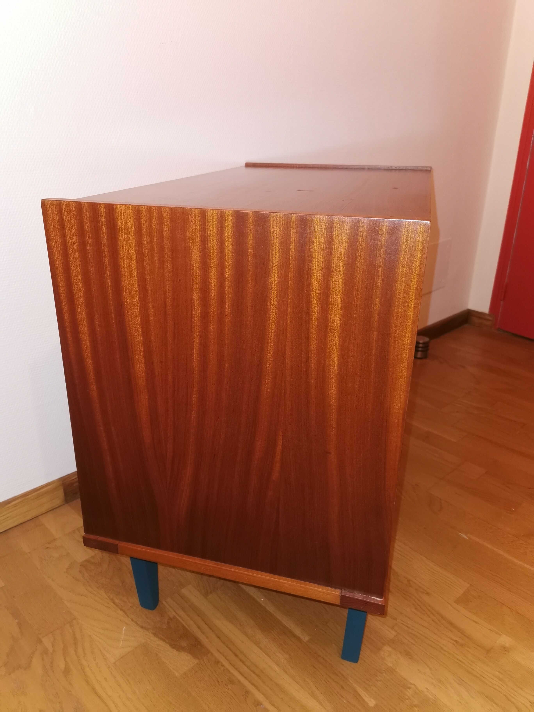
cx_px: 267
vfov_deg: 65.3
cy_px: 356
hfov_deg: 51.4
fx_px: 555
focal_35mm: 27
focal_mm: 5.56
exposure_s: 1/50
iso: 320
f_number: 1.6
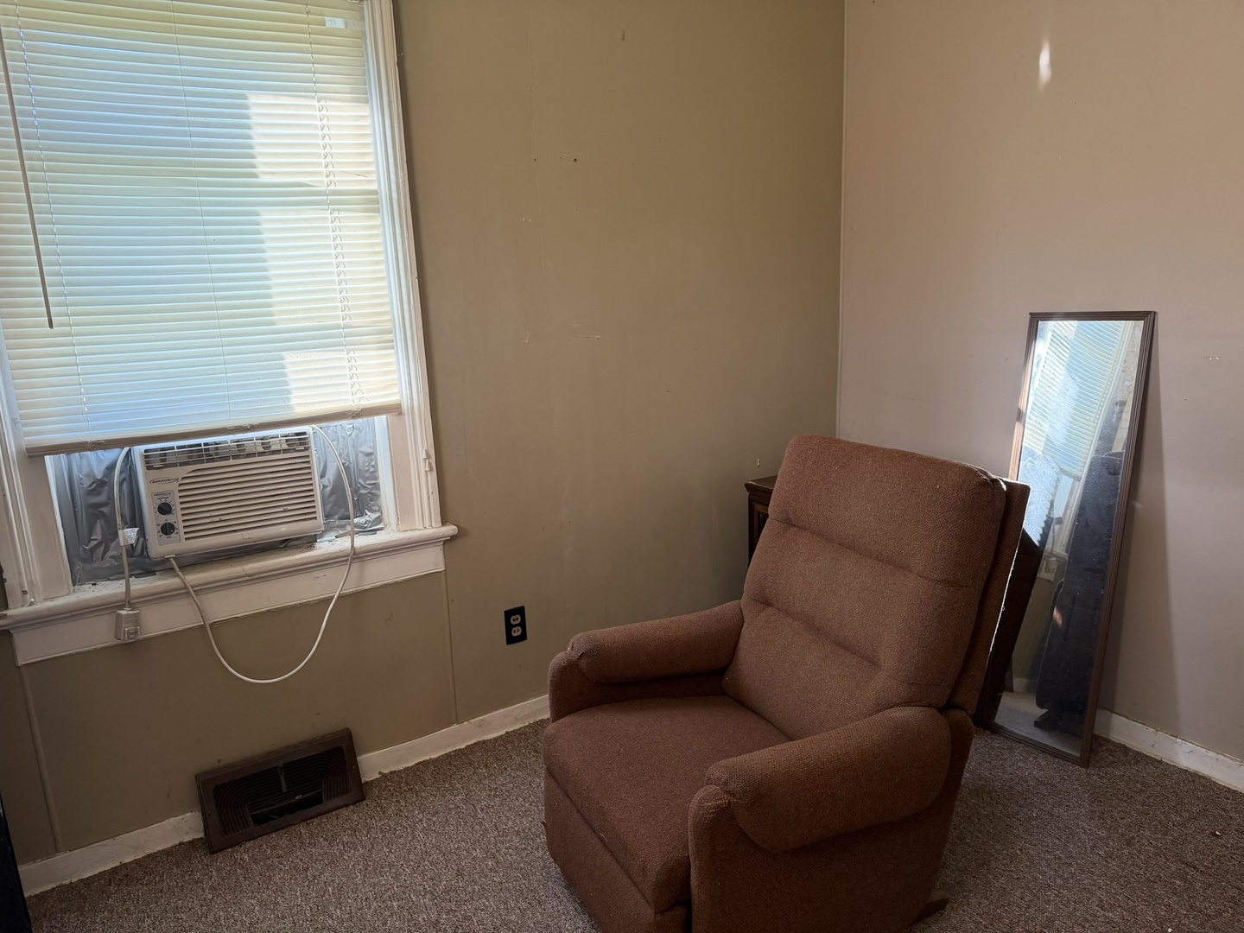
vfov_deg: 56.8
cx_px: 622
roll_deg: +3.2
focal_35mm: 24
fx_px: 862
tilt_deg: -10.8
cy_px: 466
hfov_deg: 71.6
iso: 200
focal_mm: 6.76
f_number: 1.78
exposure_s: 1/175
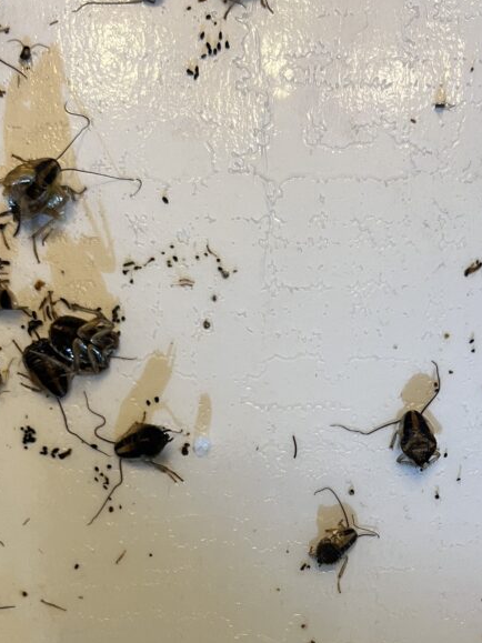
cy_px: 504
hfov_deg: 31.5
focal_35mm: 46
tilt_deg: -87.0
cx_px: 243
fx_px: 854
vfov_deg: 39.8
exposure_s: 1/60
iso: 125
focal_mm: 5.1
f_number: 1.6
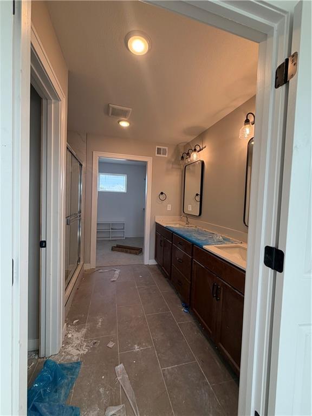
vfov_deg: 102.1
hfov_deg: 85.7
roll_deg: -2.5
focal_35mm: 14
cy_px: 208
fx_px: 168
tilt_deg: -1.4
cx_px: 156
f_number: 2.2
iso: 100
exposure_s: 1/120
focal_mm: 2.22
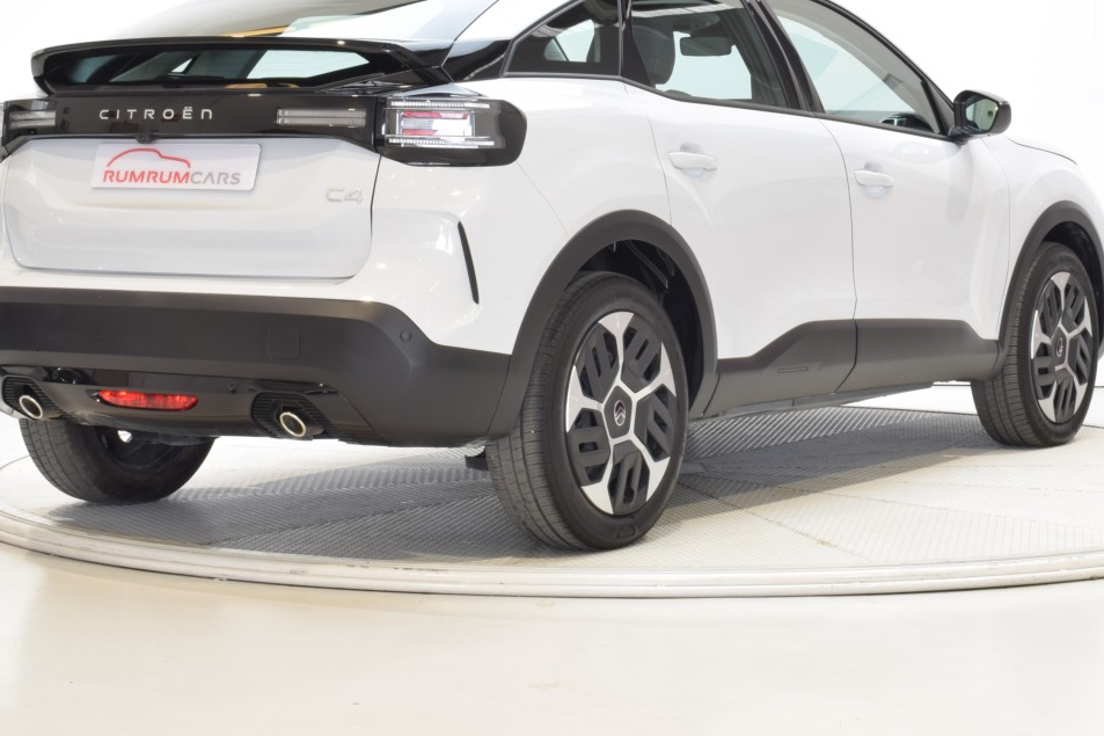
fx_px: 2606
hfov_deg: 23.9
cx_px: 633
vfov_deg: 16.0
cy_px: 189
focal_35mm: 85
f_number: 22
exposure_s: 1.6
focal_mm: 36
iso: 100
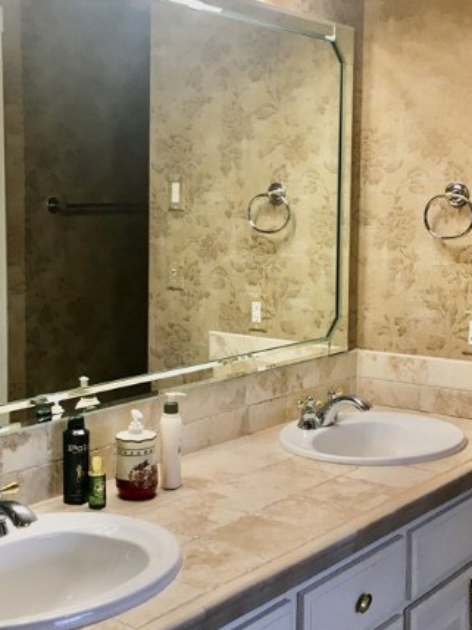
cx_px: 234
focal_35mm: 52
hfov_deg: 28.0
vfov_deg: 36.8
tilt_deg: -6.3
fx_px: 945
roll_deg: +0.6
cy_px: 296
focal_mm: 4.15
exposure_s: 1/30
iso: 25
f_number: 2.2
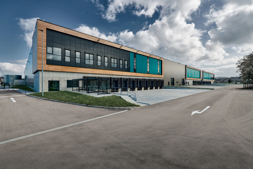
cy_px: 84
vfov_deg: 73.8
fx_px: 112
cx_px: 126
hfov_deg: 96.7
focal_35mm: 16
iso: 64
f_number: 5.6
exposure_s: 1/160
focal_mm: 16
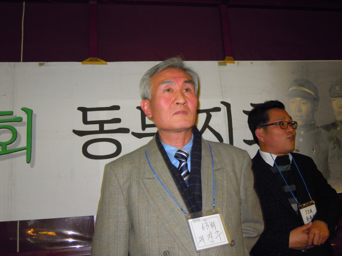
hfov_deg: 51.4
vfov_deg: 39.6
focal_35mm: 36
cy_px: 128
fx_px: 356
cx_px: 171
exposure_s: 1/25
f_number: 3
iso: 200
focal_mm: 6.4
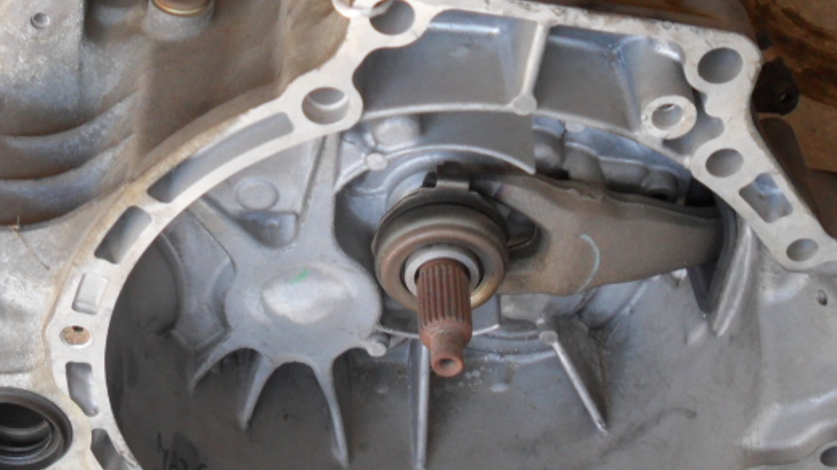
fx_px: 1664
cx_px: 329
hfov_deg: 28.2
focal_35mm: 75
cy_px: 115
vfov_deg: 16.0
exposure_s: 1/90
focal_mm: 6.3
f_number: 3
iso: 80
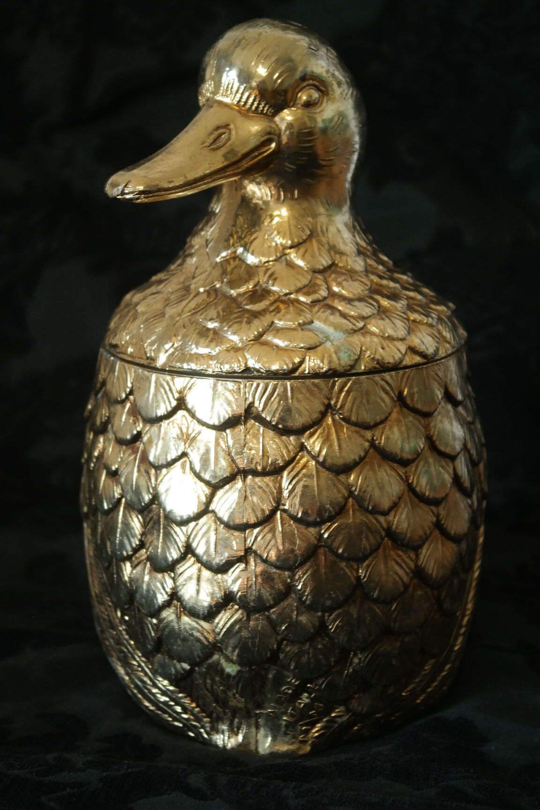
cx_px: 270
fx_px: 1552
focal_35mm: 69
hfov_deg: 19.7
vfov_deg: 29.2
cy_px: 405
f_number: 5.6
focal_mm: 45
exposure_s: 1/30
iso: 800
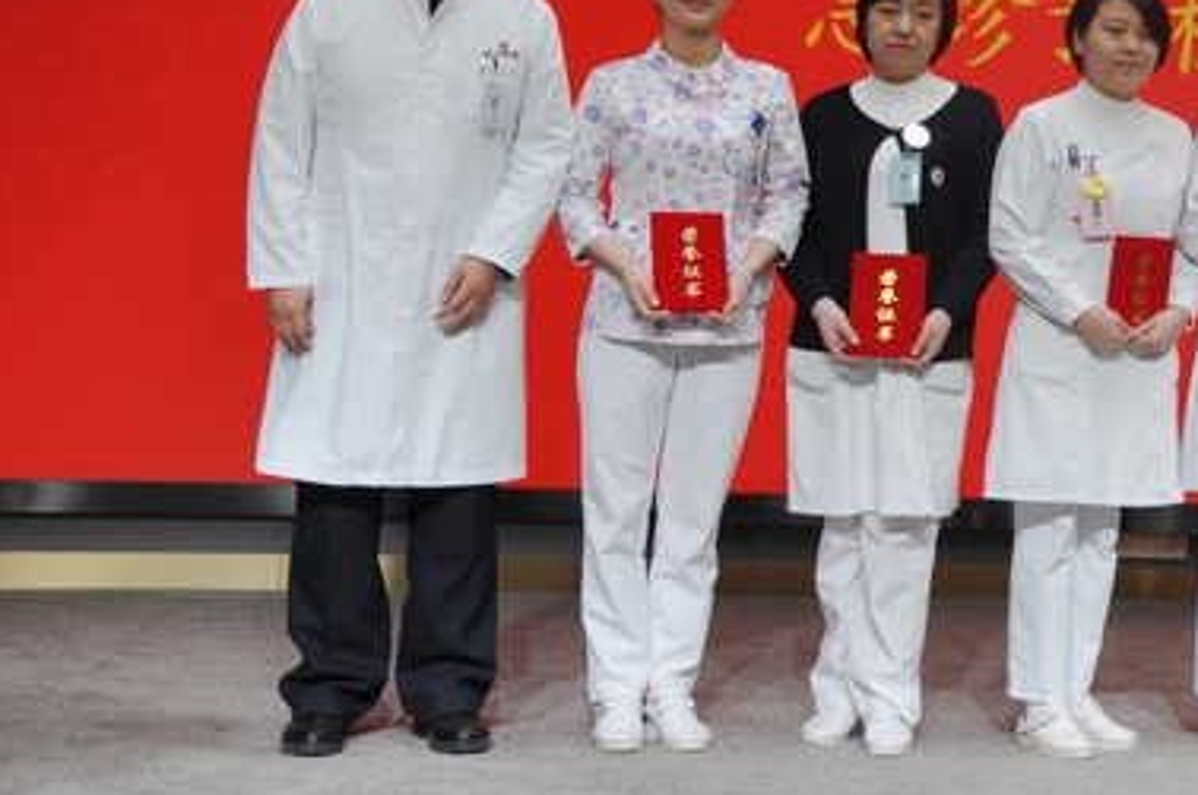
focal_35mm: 99
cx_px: 1471
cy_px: -92
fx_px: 3301
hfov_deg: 19.3
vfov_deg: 13.5
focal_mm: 25
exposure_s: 1/100
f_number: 5
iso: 400
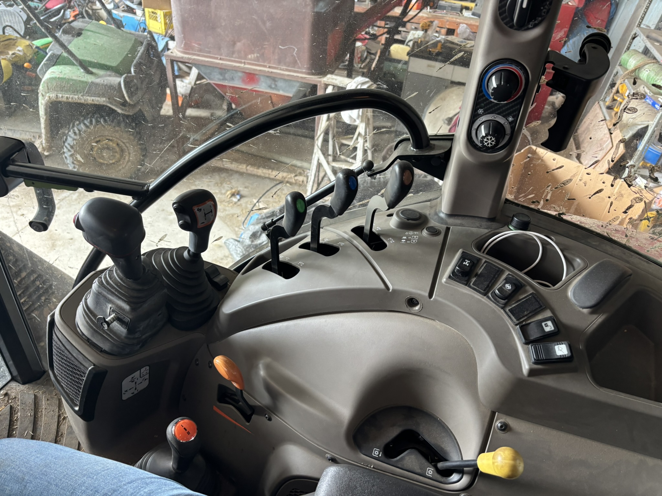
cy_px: 248
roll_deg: -6.1
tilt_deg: -38.7
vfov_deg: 53.1
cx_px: 331
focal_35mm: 26
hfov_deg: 67.3
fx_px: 497
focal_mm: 5.96
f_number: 1.6
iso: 125
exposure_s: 1/50
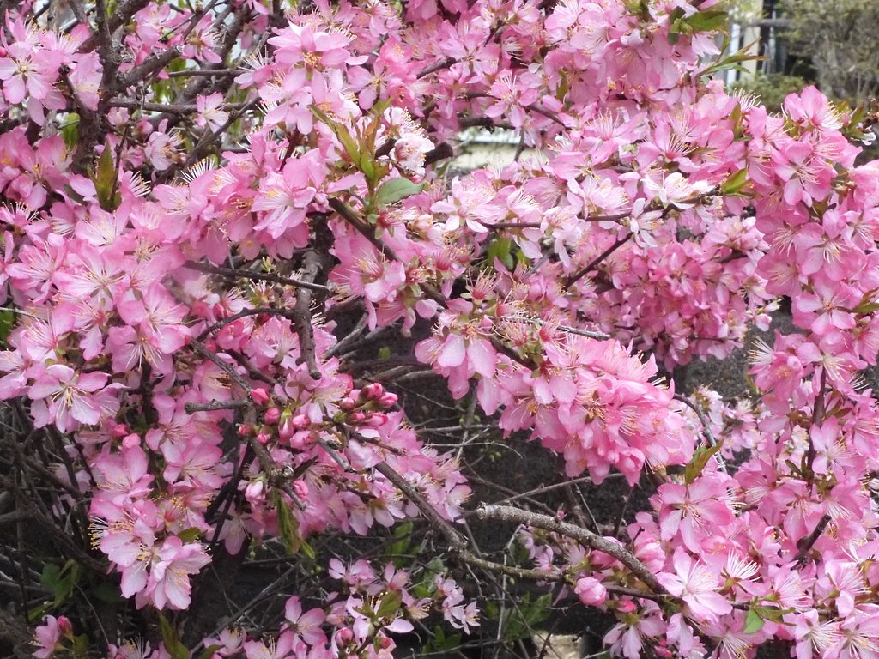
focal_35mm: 57
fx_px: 1447
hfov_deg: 33.8
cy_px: 330
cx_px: 440
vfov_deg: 25.7
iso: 1600
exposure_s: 1/800
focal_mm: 10.2
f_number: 8
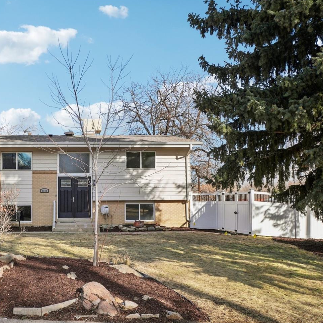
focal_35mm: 32
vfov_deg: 51.5
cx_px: 76
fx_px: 335
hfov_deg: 49.2
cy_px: 163
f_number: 8
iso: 100
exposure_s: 1/350
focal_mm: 15
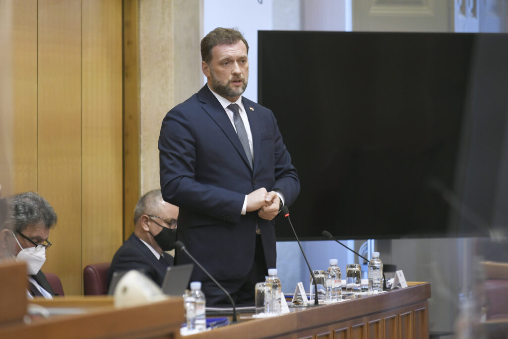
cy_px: 170
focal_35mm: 200
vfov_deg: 6.9
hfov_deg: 10.3
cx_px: 254
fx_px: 2822
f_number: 3.5
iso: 800
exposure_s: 1/250
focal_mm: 200
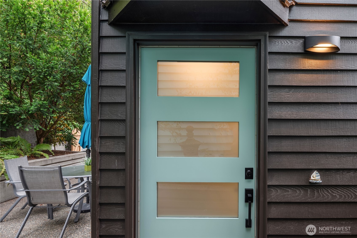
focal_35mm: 19
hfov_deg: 86.9
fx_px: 188
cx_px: 178
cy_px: 119
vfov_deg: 64.6
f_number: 7.1
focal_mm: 19
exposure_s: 1/30
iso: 100
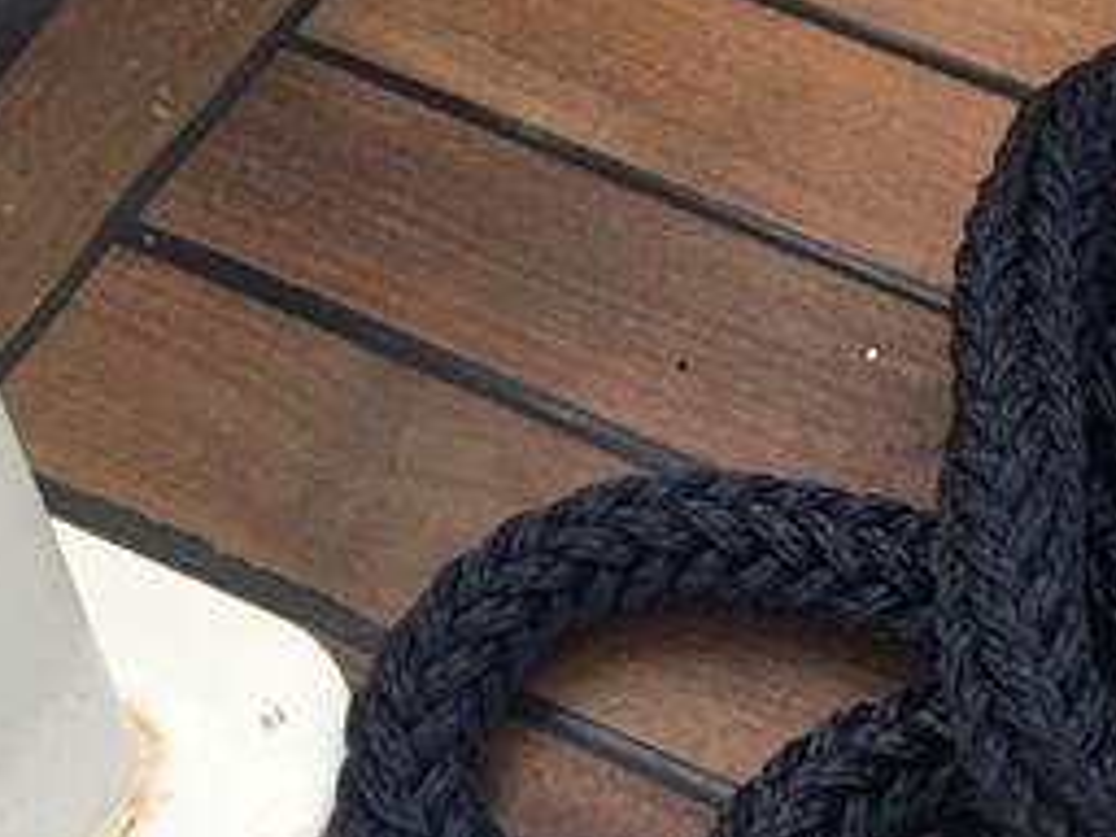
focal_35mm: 116
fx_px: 3740
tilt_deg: -43.4
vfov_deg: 11.8
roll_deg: -1.2
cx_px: 1360
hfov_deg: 16.3
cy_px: -667
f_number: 2.2
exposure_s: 1/50
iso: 32
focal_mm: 4.15
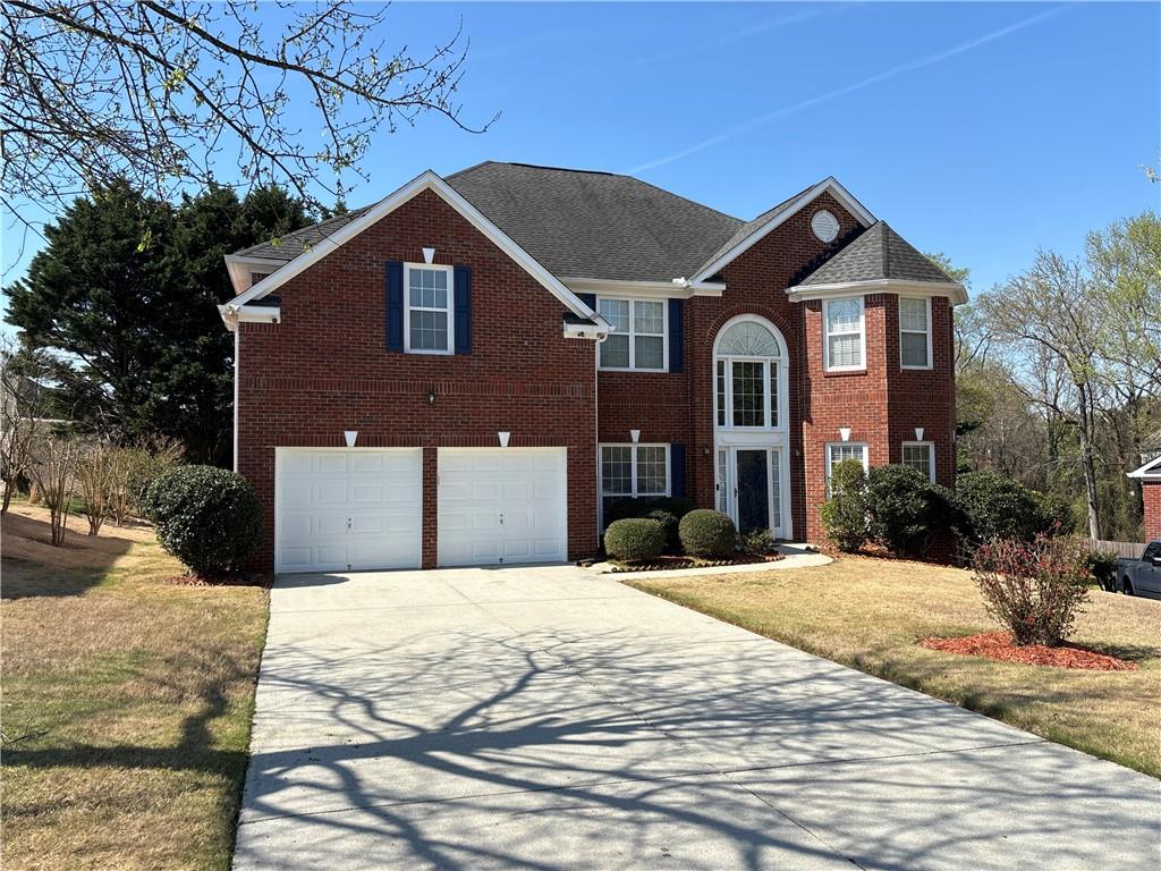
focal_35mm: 26
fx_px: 872
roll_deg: -0.4
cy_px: 436
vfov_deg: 53.1
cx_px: 580
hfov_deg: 67.3
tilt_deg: +1.8
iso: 50
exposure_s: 1/2639
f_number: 1.6
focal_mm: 5.96
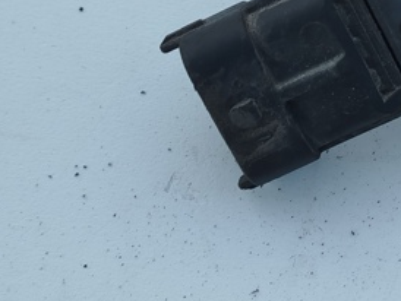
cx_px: 299
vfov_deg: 13.2
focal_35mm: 112
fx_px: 1299
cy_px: 70
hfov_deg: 17.5
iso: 50
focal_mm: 5.31
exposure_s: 1/111
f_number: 1.7
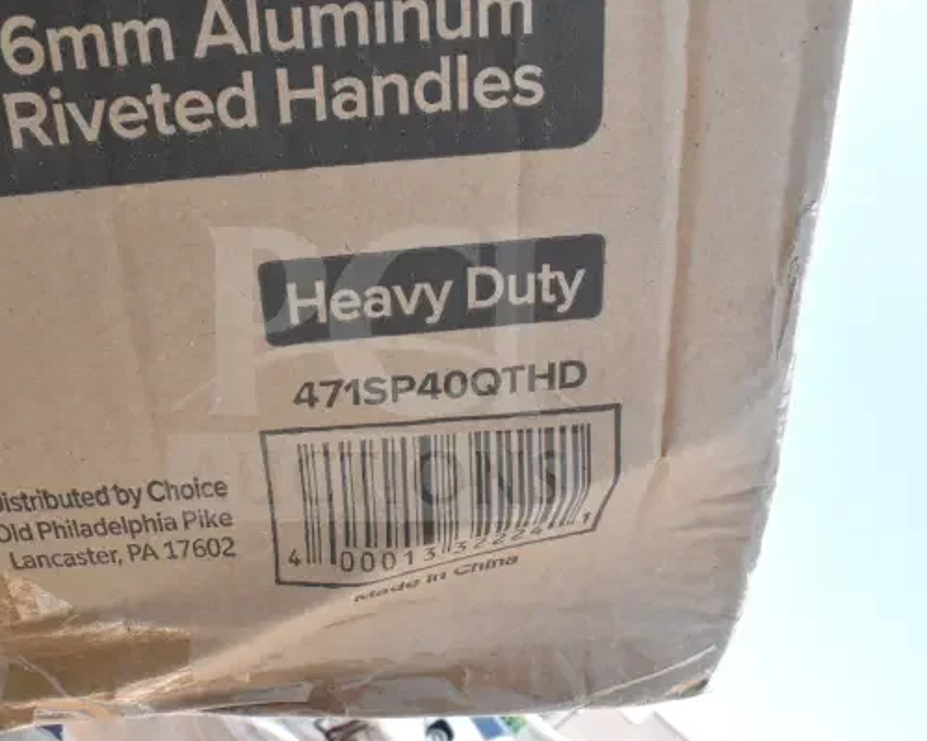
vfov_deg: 47.1
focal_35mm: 31
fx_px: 850
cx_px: 373
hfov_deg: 56.8
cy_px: 374
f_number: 16
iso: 6400
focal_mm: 18
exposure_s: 1/1000
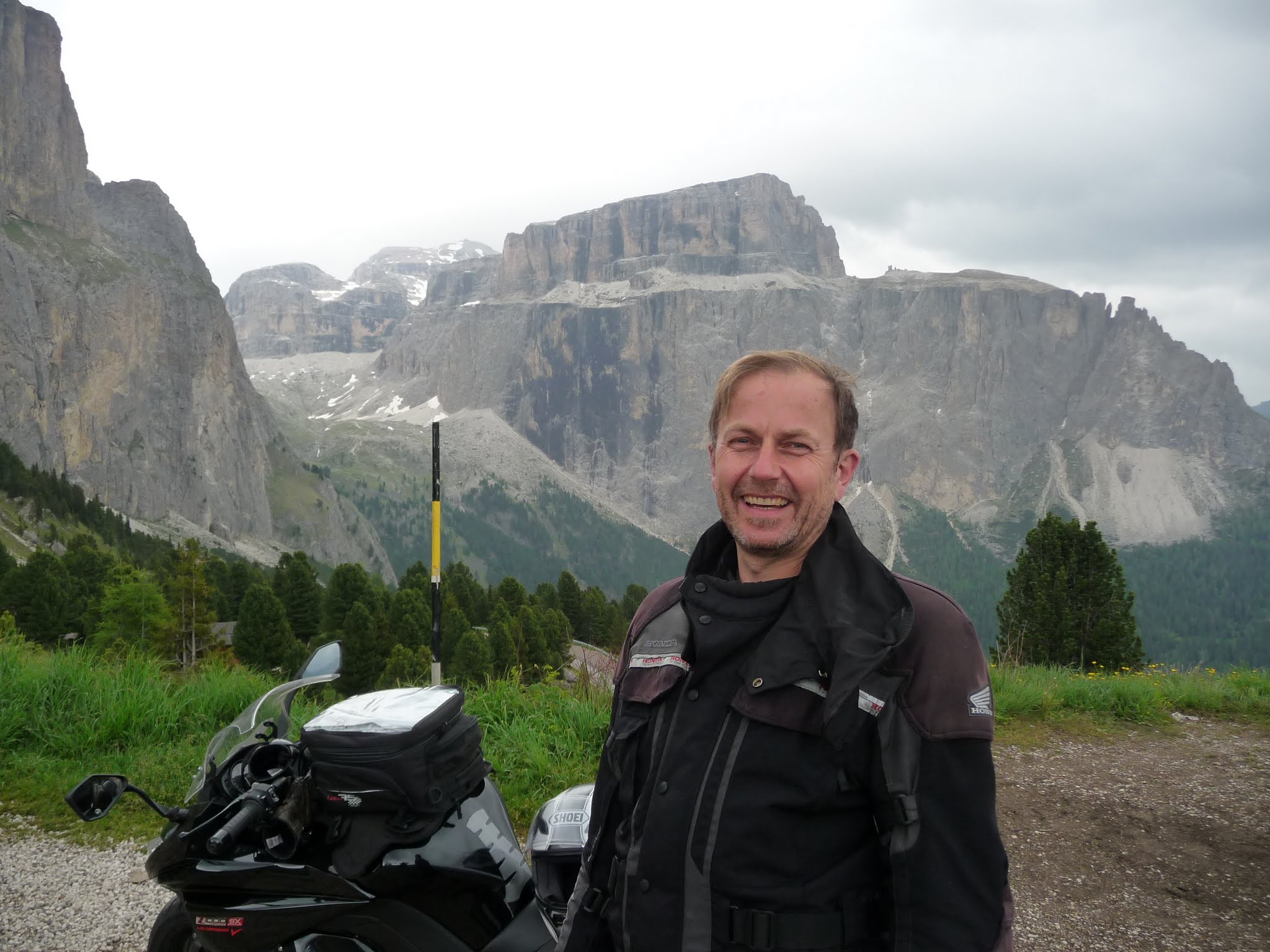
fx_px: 1027
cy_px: 476
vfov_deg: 49.7
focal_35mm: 28
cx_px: 635
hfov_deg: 63.4
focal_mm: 4.7
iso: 160
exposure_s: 1/60
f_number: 3.3
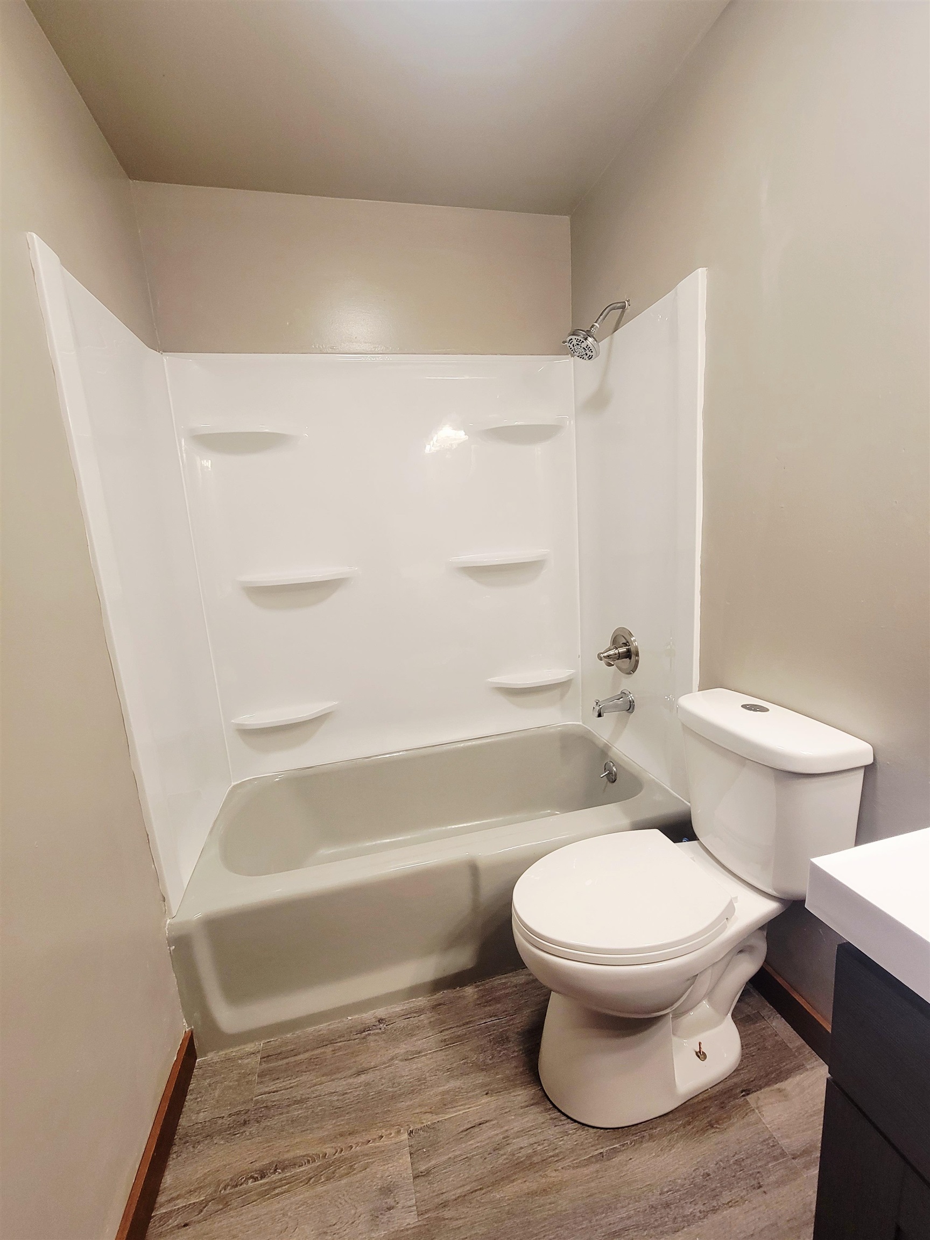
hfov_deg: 89.9
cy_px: 620
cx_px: 465
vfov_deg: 106.2
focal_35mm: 13
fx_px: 466
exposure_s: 1/60.2
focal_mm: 2.2
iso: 160
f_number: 2.2
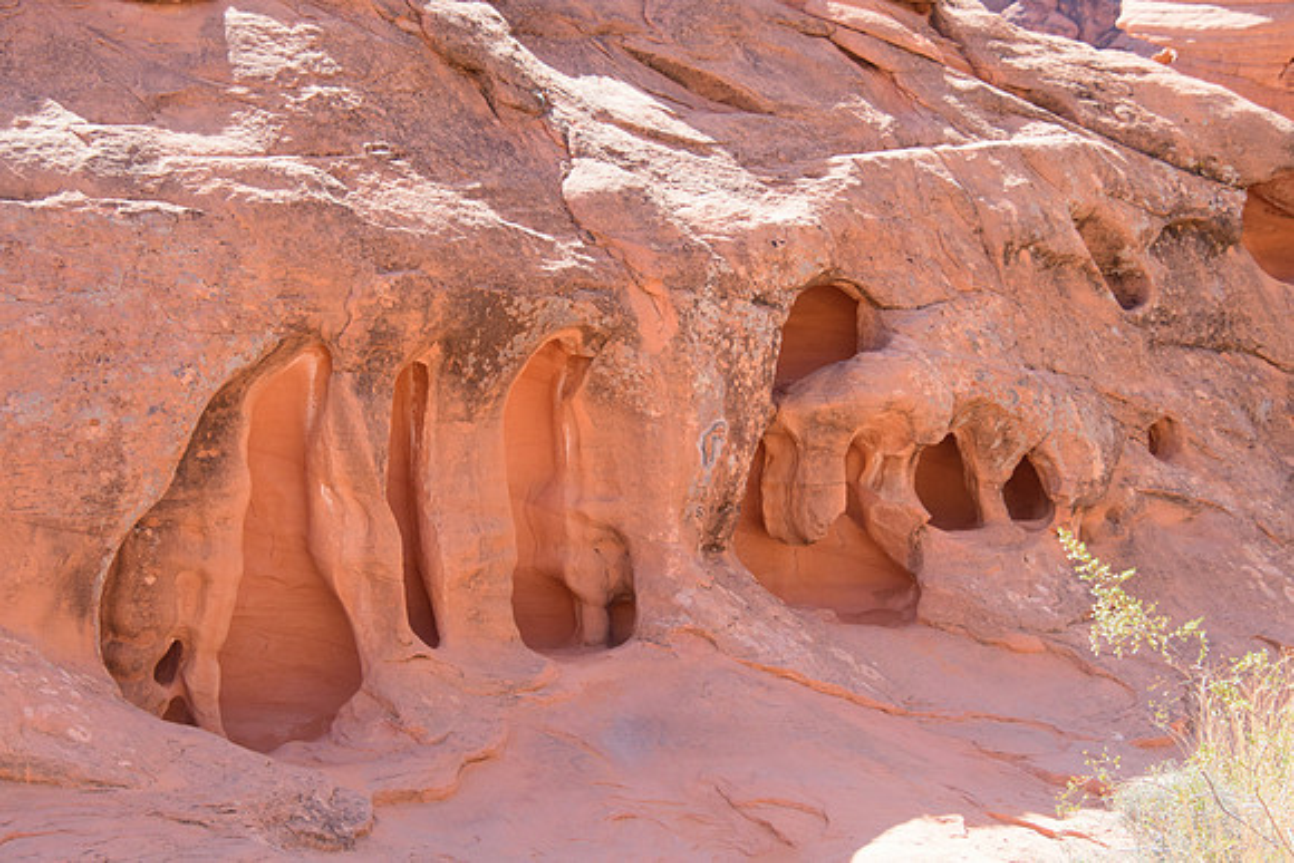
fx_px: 3775
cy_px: 432
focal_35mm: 105
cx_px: 647
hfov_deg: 19.5
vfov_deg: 13.0
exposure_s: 1/125
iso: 640
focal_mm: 70
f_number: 8
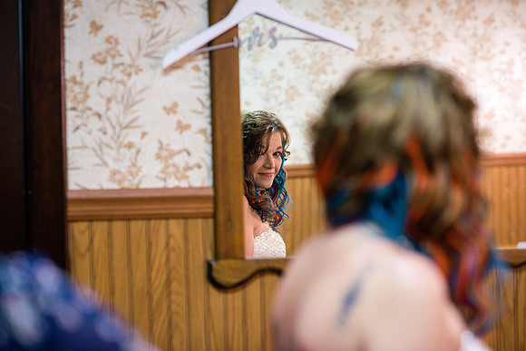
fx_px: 1242
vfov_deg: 16.1
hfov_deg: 23.9
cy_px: 176
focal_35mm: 85
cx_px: 263
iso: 1000
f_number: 2.5
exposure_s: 1/125
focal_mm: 85
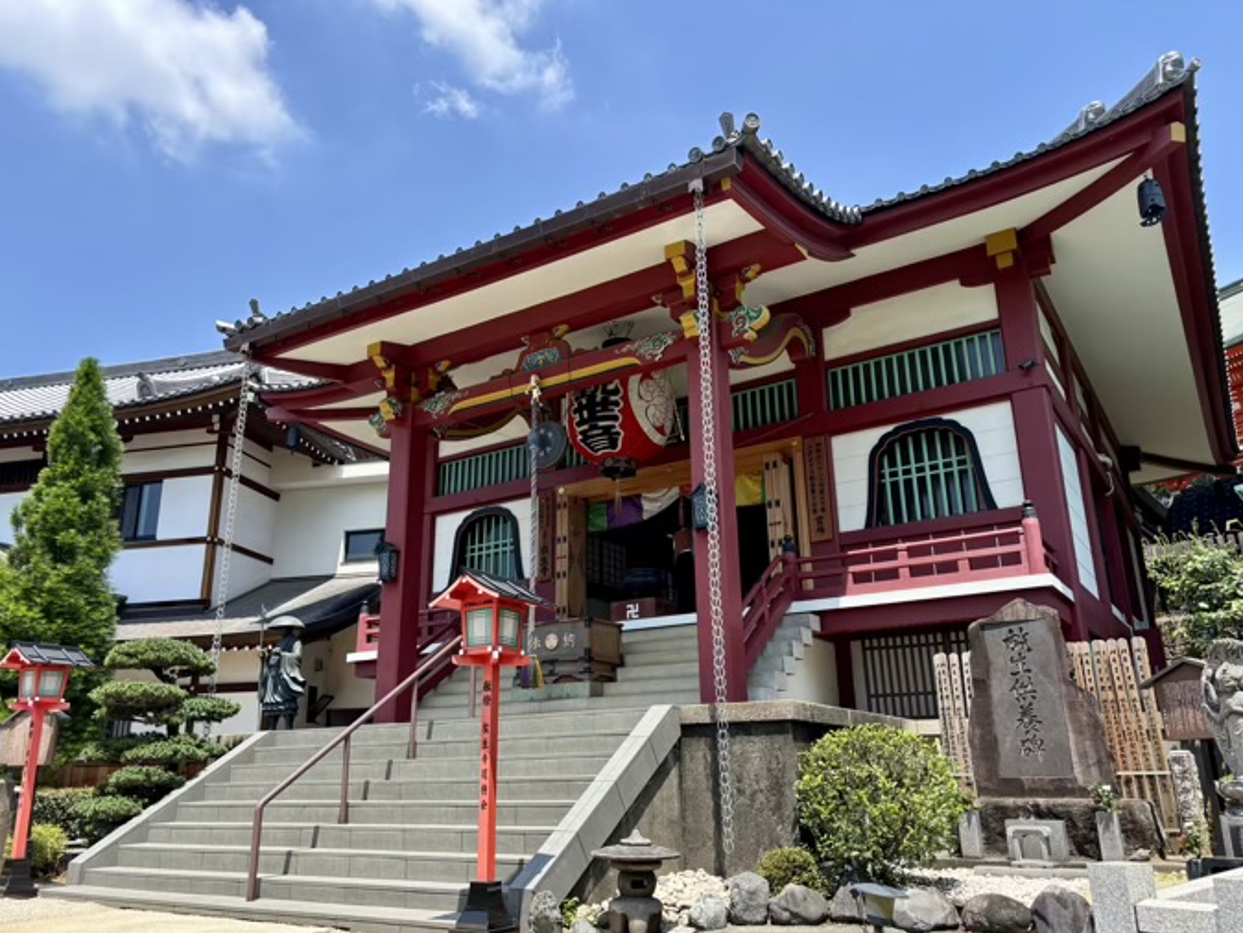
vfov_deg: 51.4
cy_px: 477
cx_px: 599
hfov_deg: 65.3
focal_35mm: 27
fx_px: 970
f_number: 1.6
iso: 50
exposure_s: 1/1543
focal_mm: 5.96
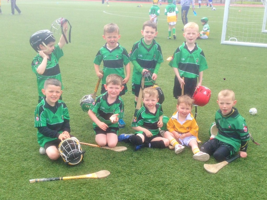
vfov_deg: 42.9
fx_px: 254
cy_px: 100
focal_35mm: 33
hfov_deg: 55.4
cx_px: 134
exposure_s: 1/861
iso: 50
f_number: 2.4
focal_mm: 4.12
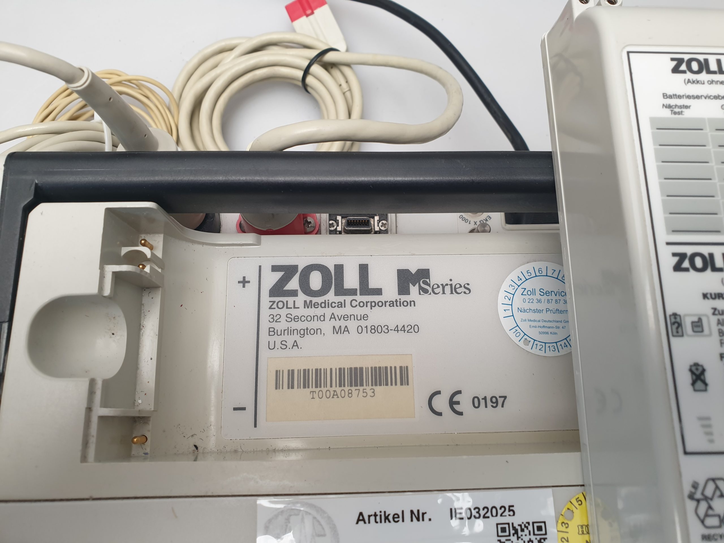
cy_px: 272
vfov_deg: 53.1
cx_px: 362
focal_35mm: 26
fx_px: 544
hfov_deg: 67.3
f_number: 2.4
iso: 80
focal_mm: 4.3
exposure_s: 1/50
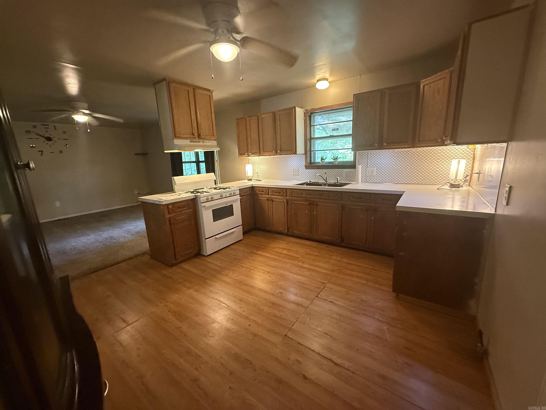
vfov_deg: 85.7
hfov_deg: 102.1
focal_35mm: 14
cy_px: 205
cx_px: 273
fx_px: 221
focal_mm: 2.22
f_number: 2.2
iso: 800
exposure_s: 1/60
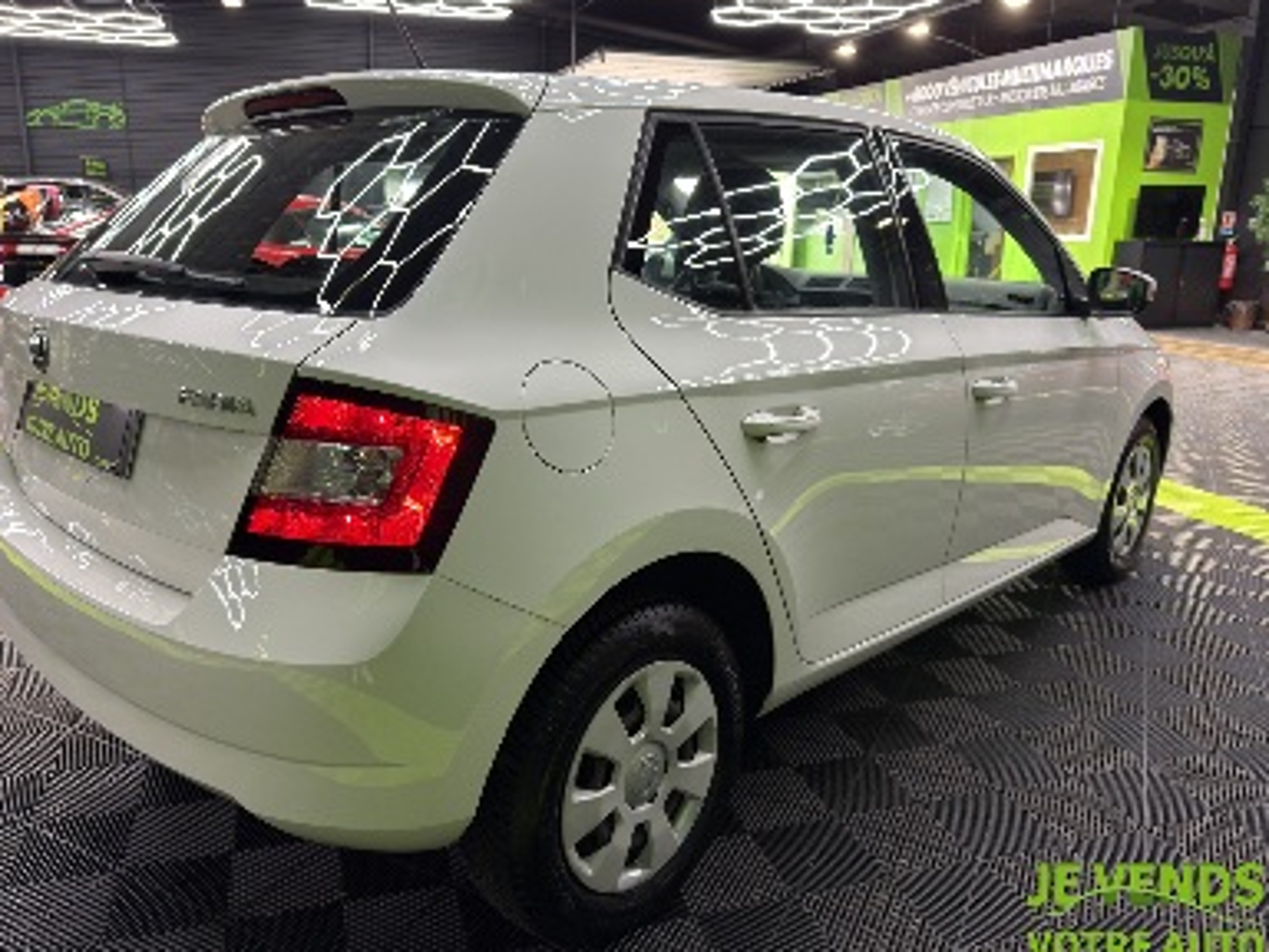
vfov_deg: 53.1
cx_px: 595
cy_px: 473
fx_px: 953
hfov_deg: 67.2
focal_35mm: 26
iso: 125
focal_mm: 6.76
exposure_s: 1/50
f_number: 1.78
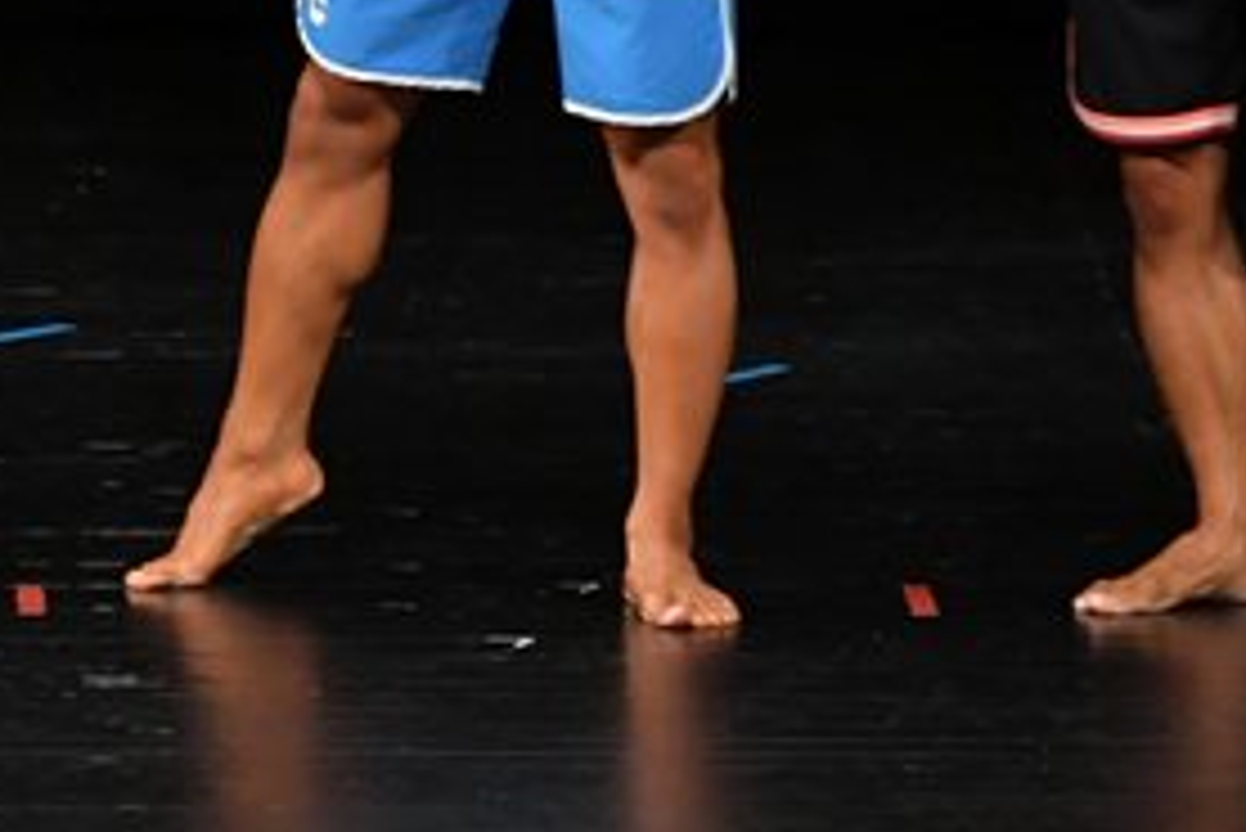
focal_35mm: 671
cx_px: 488
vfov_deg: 2.1
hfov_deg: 3.1
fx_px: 23235
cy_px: -193
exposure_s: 1/400
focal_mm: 160
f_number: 5.6
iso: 3200
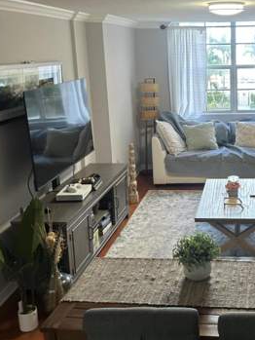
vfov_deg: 42.8
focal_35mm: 44
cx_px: 226
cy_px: 138
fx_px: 432
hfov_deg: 31.5
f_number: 1.78
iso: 125
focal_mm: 6.86
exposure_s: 1/60
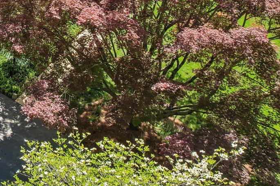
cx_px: -125
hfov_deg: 24.6
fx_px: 513
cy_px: -75
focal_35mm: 66
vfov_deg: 18.7
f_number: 2.8
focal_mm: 8.4
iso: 100
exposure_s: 1/640
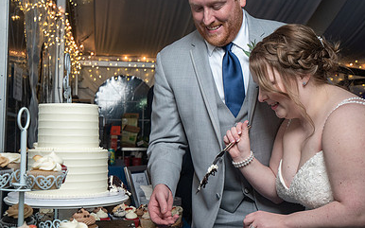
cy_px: 127
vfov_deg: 23.1
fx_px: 557
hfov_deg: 36.3
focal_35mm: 56
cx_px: 195
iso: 2000
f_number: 5.6
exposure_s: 1/250
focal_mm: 35
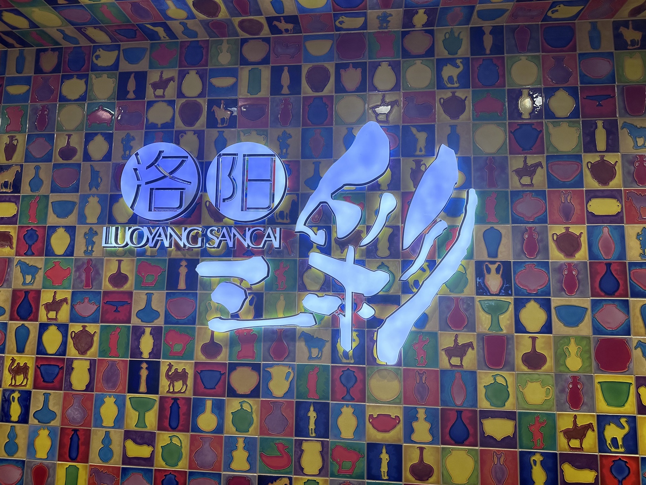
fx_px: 448
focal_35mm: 24
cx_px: 323
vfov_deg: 56.8
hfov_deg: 71.6
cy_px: 242
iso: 80
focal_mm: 6.86
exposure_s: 1/803
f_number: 1.78
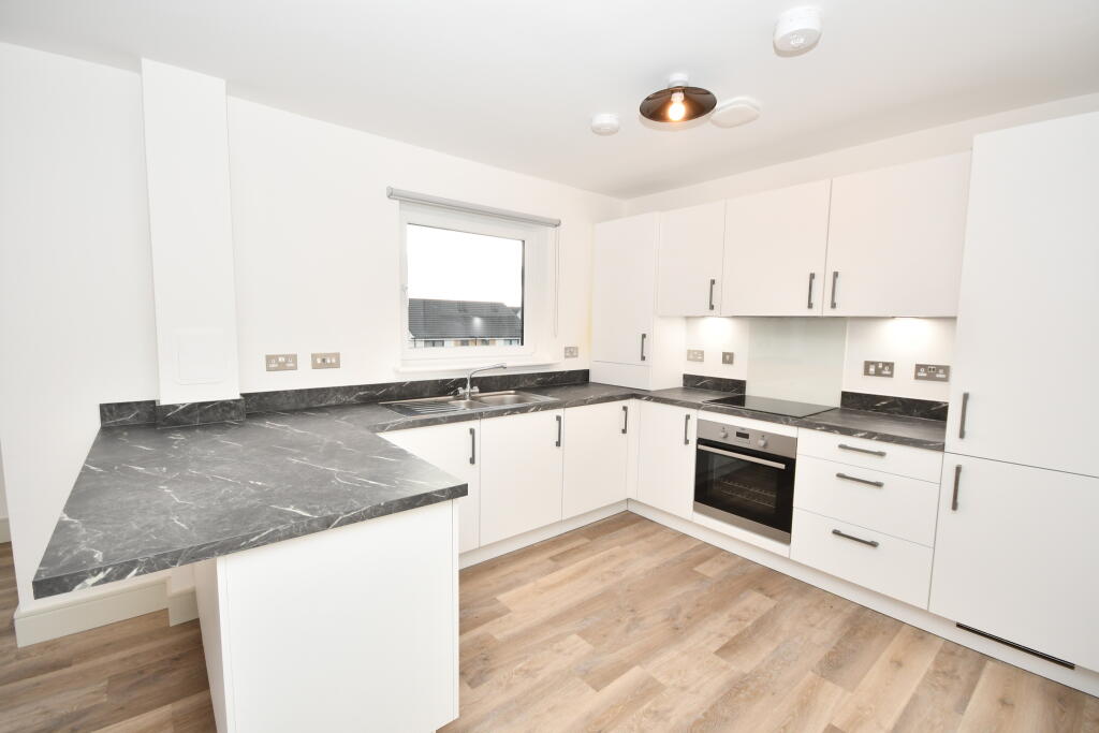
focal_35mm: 15
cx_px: 550
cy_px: 366
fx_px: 458
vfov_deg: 77.3
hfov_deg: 100.4
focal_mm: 10
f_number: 4
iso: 400
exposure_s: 1/60
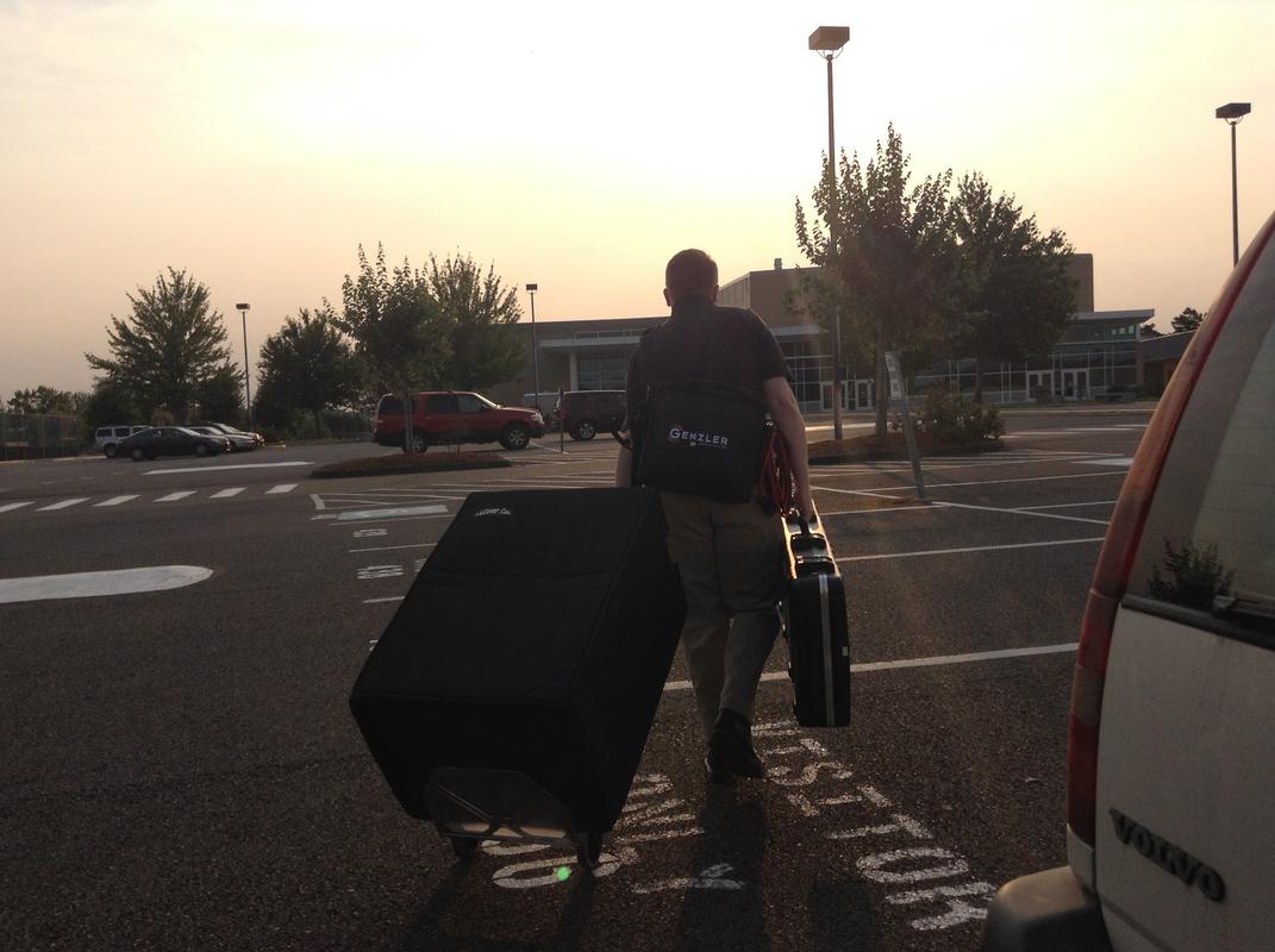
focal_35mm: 33
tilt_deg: -3.9
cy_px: 476
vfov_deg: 42.8
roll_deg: +3.4
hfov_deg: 55.4
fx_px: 1214
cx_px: 638
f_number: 2.4
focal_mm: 3.3
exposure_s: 1/1233
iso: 25
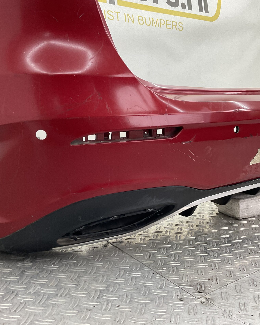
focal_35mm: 38
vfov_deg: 47.9
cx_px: 159
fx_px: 365
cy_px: 162
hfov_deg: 39.0
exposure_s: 1/120
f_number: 1.8
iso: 50
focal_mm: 3
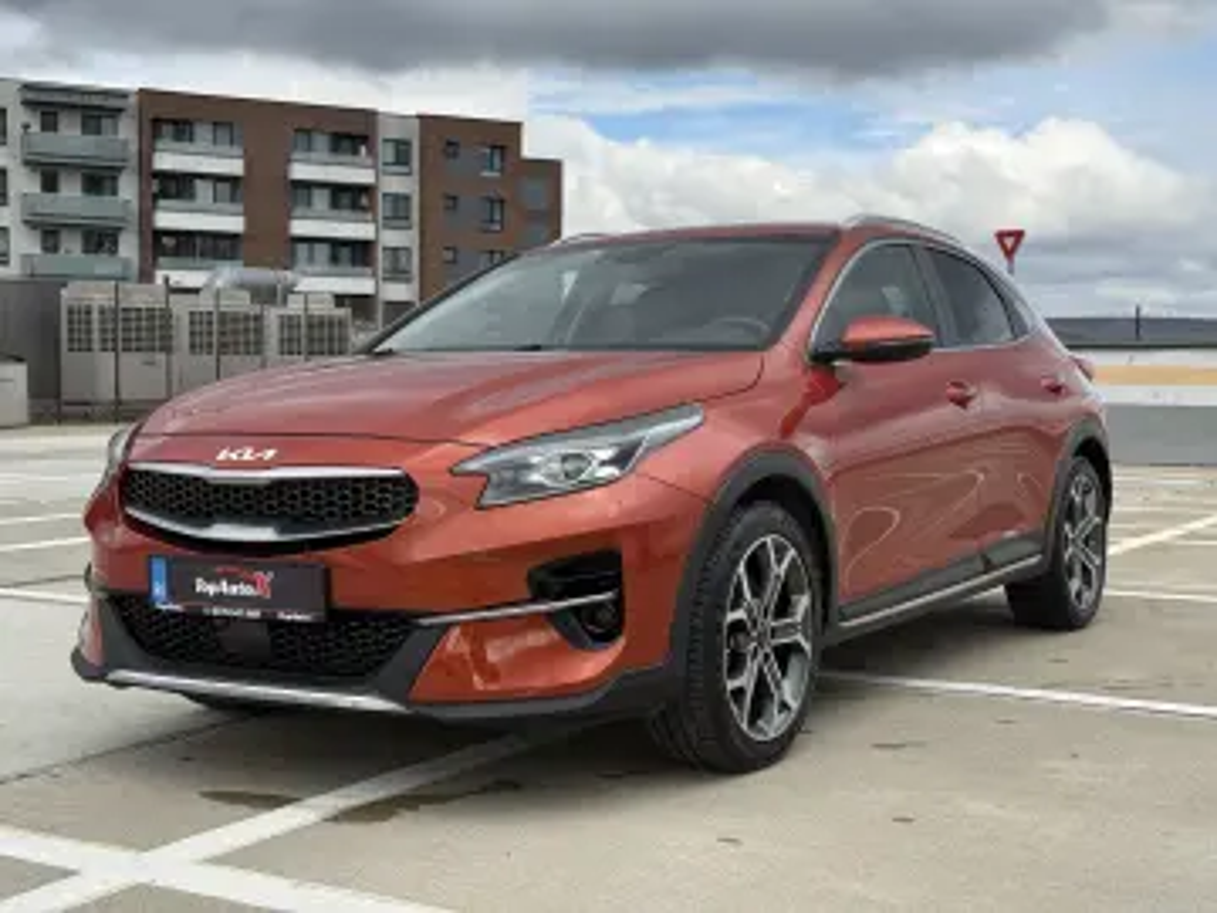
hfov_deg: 39.7
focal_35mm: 48
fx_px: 1688
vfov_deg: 30.3
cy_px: 456
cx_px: 608
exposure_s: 1/2415
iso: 100
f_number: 1.78
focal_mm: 6.76
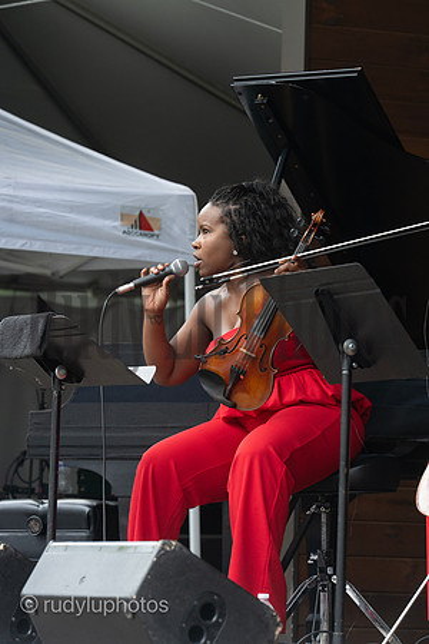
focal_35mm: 200
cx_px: 214
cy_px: 322
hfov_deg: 6.9
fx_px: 3575
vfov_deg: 10.3
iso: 1600
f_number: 8
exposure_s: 1/640
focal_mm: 200
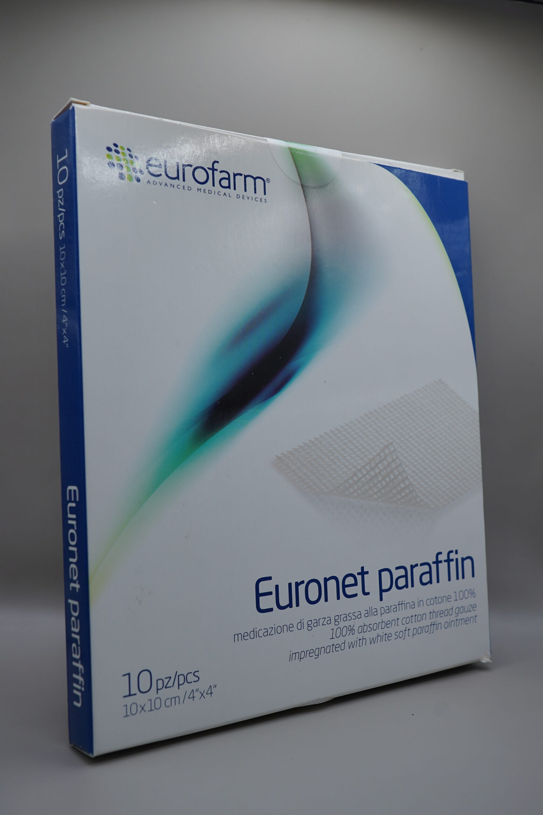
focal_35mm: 36
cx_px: 272
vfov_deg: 53.1
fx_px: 814
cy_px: 408
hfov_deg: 36.9
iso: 100
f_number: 6.3
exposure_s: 1/100
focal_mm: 24
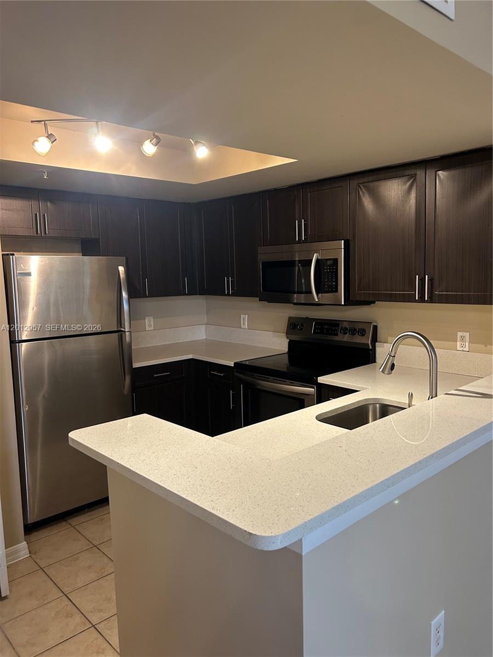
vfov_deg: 67.3
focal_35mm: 26
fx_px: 494
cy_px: 328
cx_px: 246
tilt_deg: -7.3
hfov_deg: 53.1
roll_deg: +1.9
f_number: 1.5
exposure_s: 1/60
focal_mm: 5.7
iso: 160
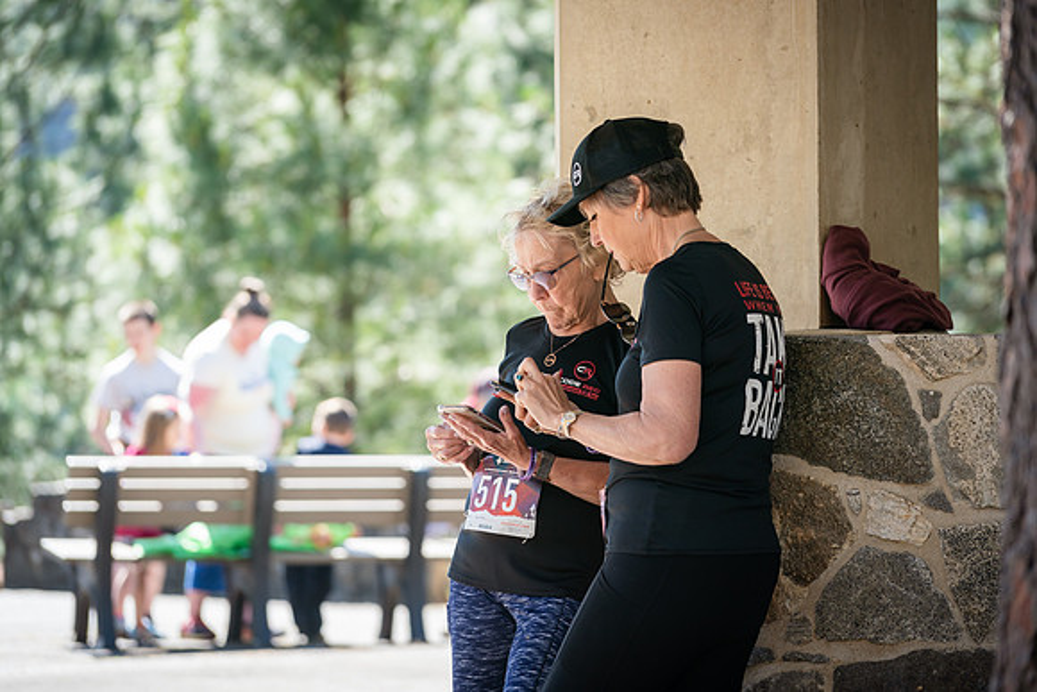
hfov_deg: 11.2
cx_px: 565
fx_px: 5308
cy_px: 329
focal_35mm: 184
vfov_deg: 7.5
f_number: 4
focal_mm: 169
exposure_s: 1/500
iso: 500
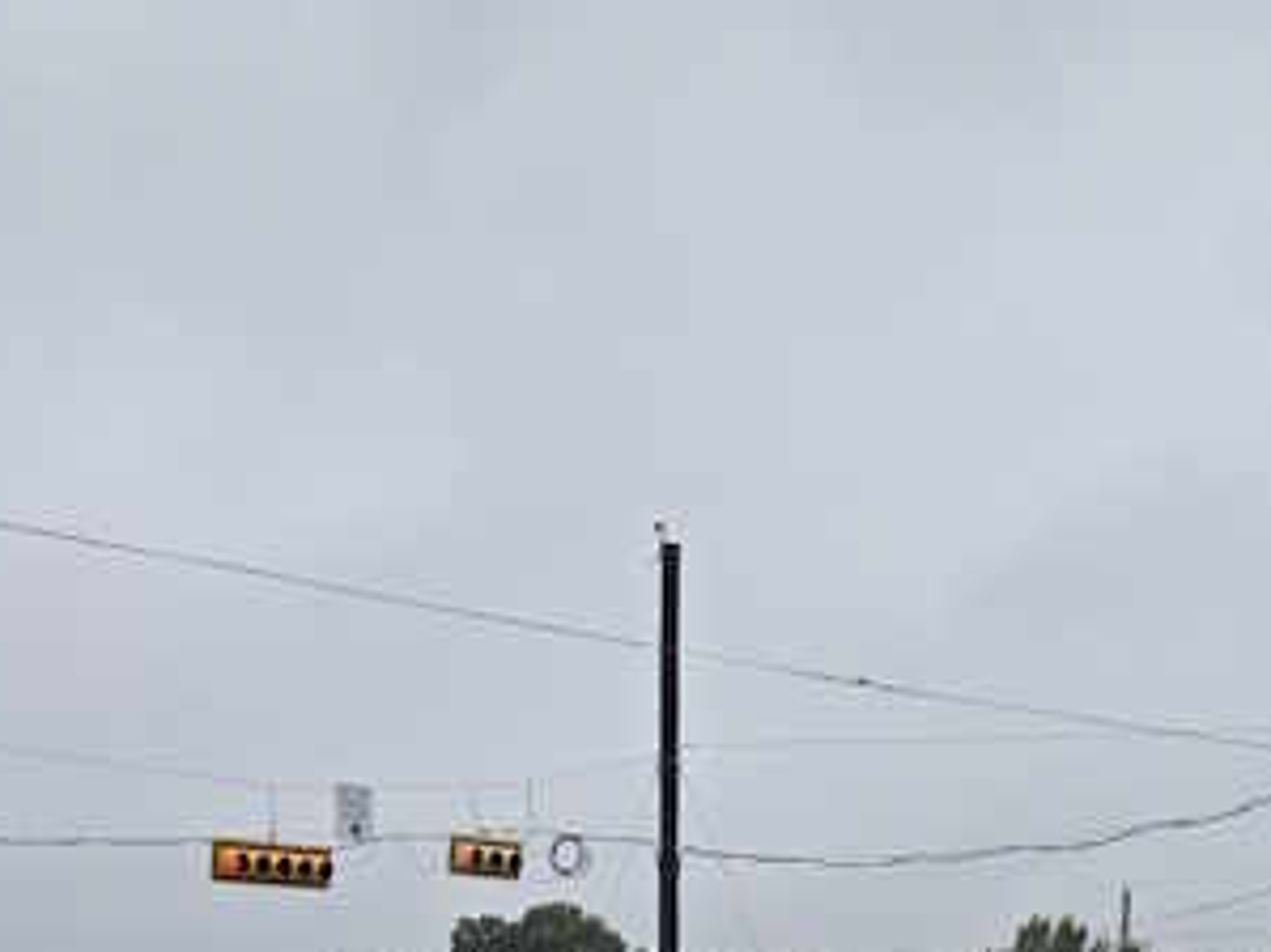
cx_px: 638
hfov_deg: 25.3
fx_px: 2826
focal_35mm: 77
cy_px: 1556
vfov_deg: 16.8
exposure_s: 1/1117
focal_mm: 5.4
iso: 25
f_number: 1.8
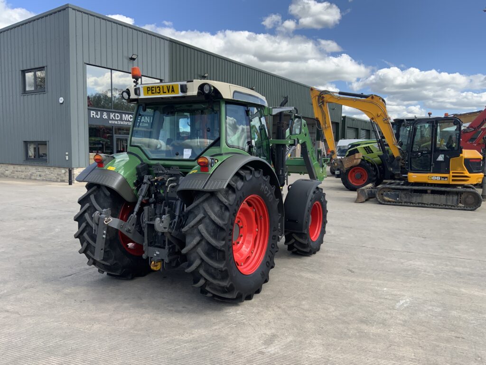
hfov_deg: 61.7
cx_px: 243
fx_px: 407
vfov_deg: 48.2
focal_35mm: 29
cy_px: 182
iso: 16
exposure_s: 1/929
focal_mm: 3
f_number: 1.8
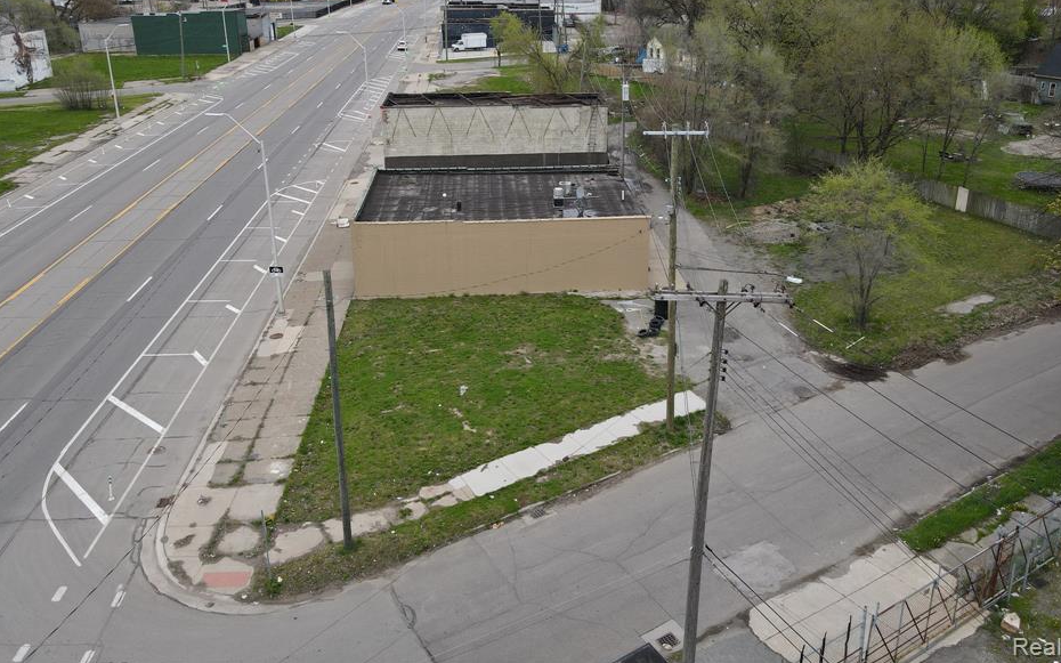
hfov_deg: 66.5
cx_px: 544
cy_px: 227
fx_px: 810
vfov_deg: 44.0
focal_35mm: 28
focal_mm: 4.5
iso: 100
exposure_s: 1/160
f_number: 2.8
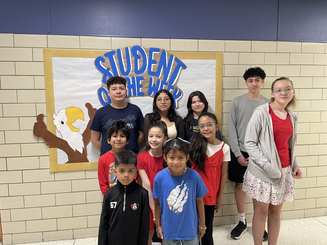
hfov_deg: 67.3
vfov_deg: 53.1
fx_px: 246
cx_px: 164
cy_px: 122
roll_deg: +0.7
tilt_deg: -6.3
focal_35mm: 26
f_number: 1.6
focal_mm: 4.2
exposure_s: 1/60
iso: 125
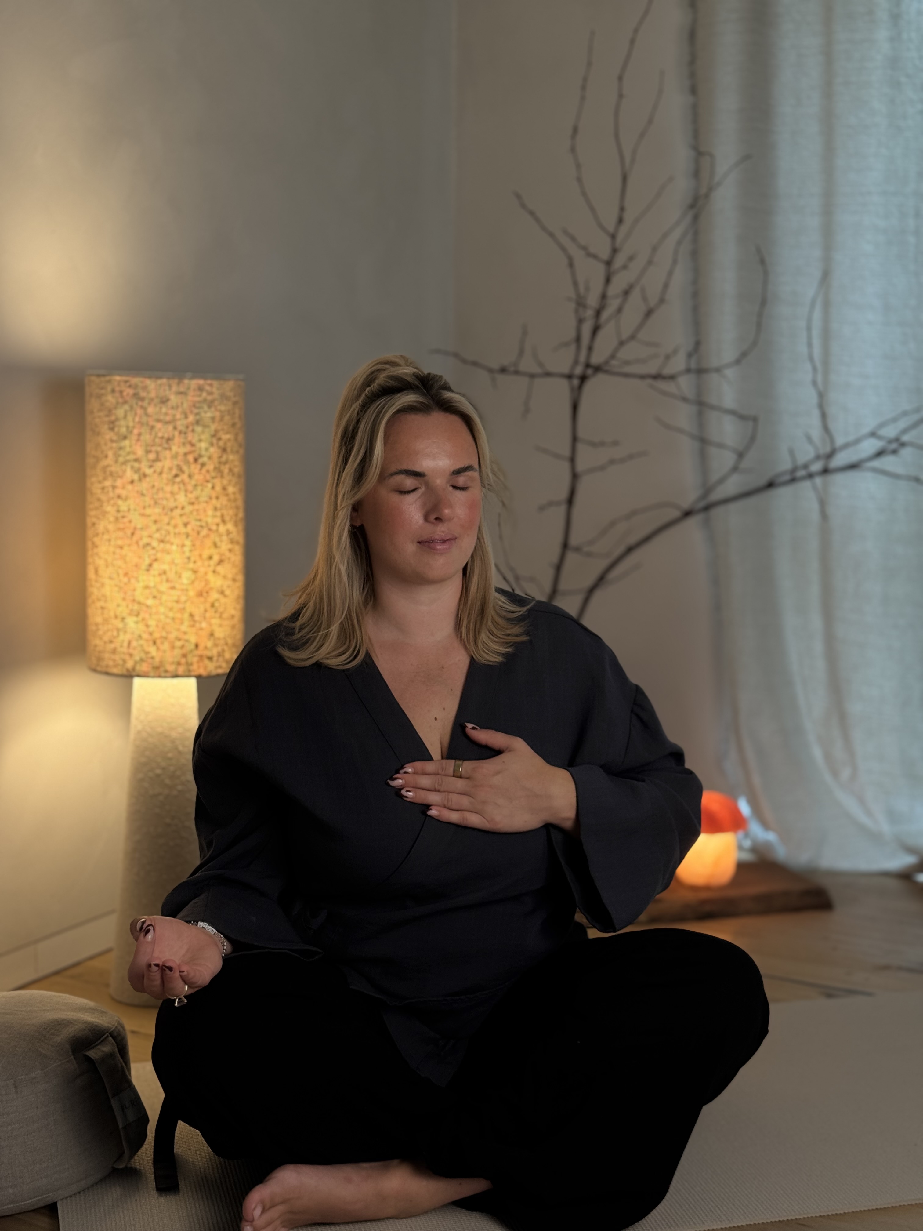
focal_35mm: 48
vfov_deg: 39.7
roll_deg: -0.9
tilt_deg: -6.9
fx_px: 1706
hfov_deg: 30.3
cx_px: 462
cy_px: 616
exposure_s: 1/100
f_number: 1.78
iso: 80
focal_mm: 6.76
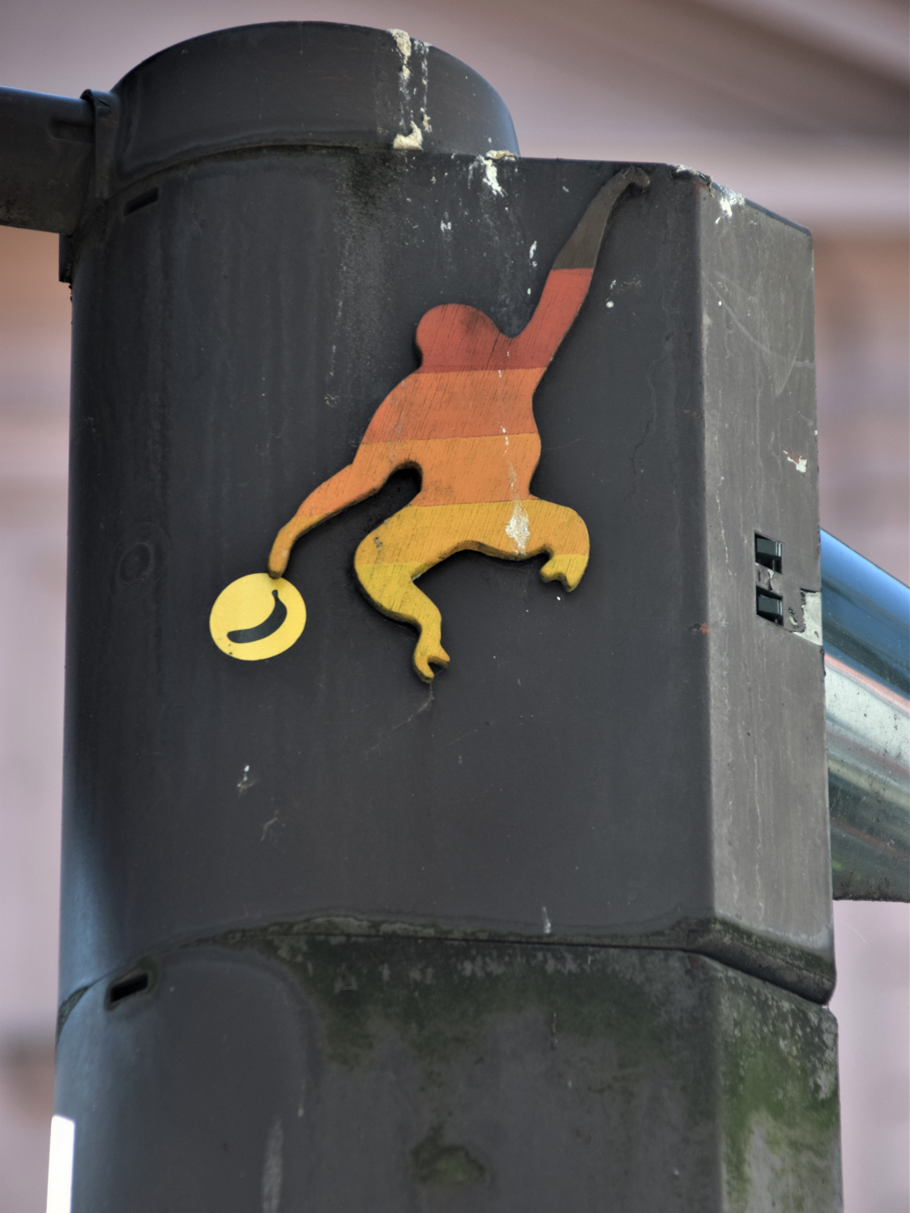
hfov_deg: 6.1
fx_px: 8552
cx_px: 455
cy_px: 645
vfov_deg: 8.1
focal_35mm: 244
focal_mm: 150
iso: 400
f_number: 6
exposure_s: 1/250
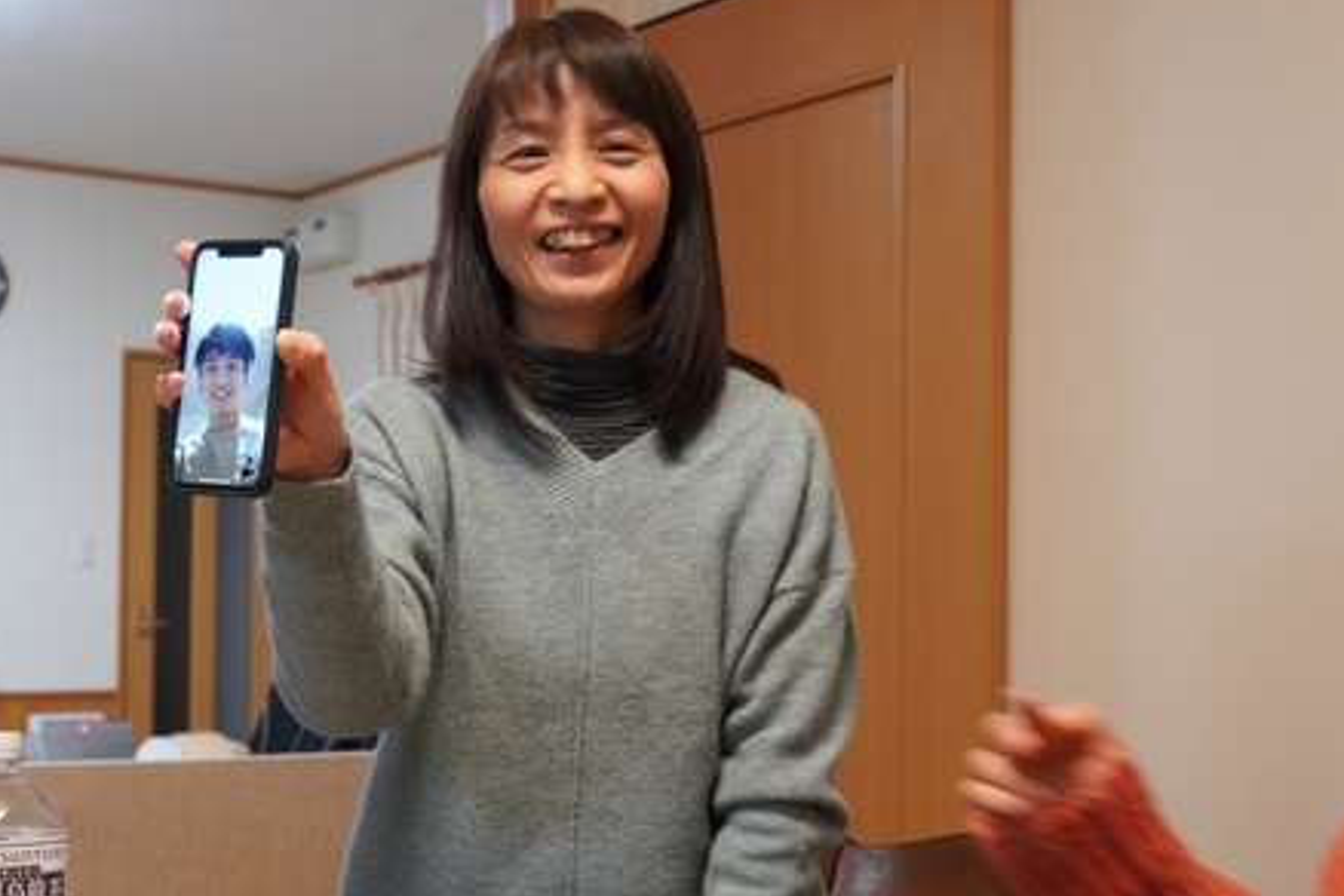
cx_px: 377
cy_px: 539
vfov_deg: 25.5
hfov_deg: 36.8
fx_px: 1979
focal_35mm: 53
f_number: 4
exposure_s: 1/30
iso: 1250
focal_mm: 29
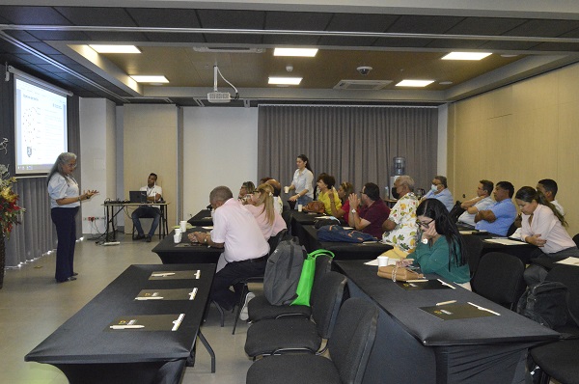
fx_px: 506
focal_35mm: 32
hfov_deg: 59.6
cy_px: 192
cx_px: 290
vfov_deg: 41.6
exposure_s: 1/200
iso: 6400
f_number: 9
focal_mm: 21
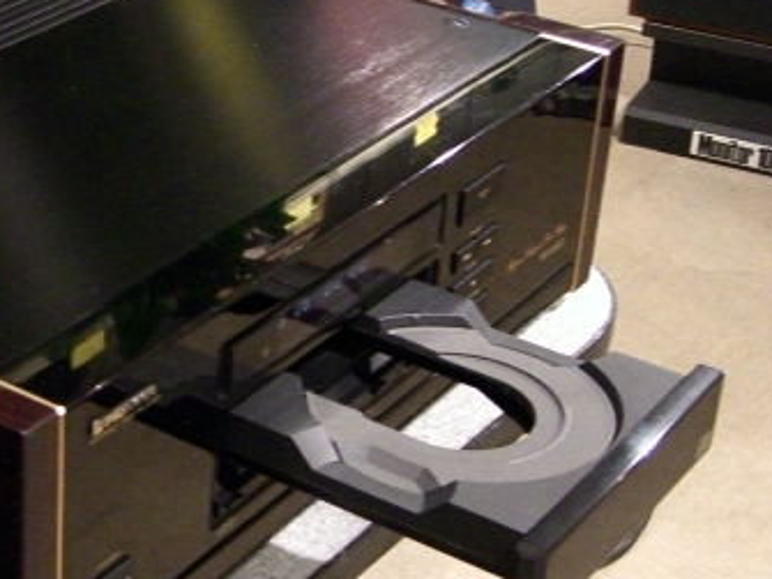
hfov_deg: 21.7
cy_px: 302
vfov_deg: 16.8
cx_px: 48
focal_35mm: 88
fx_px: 1962
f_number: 3.1
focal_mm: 9.5
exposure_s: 1/50
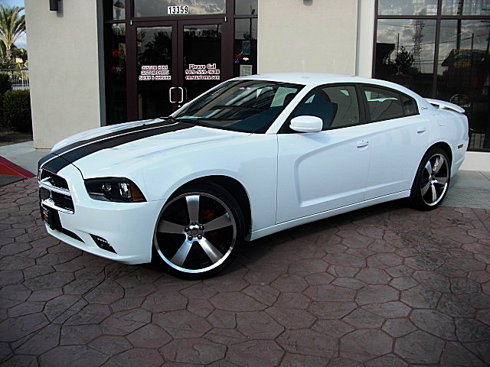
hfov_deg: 51.4
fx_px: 510
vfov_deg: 39.7
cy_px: 184
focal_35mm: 36
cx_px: 245
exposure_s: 1/500
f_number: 2.8
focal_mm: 6.3
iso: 50
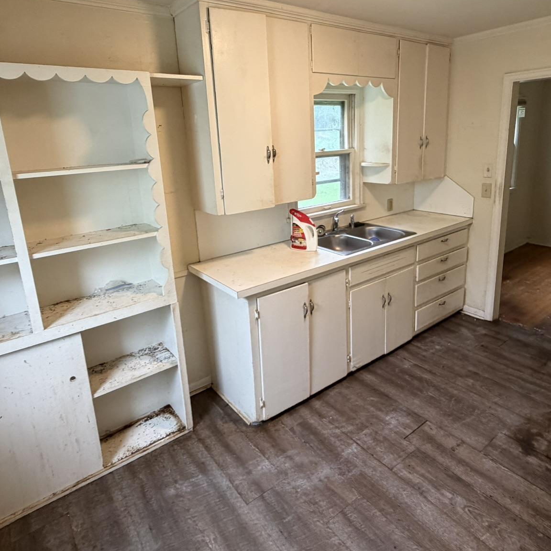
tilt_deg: -11.8
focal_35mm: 22
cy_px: 231
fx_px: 396
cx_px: 283
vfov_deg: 69.2
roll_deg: +3.2
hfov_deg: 69.6
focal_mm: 2.22
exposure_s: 1/60
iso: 320
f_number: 2.2
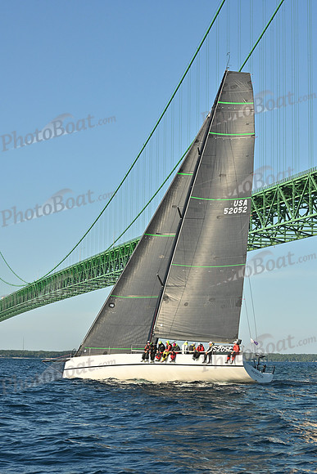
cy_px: 237
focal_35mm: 80
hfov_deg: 17.1
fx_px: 1056
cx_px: 158
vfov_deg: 25.4
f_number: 13
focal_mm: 80
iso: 800
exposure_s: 1/1000
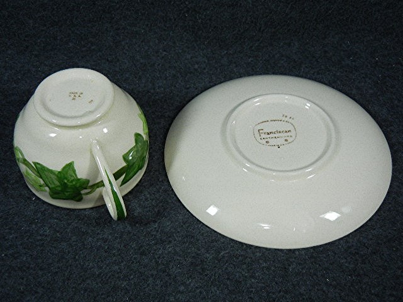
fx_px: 687
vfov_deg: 24.8
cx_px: 202
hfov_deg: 32.7
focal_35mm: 59
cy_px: 151
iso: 234
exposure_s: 1/45.8
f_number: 4
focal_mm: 10.6
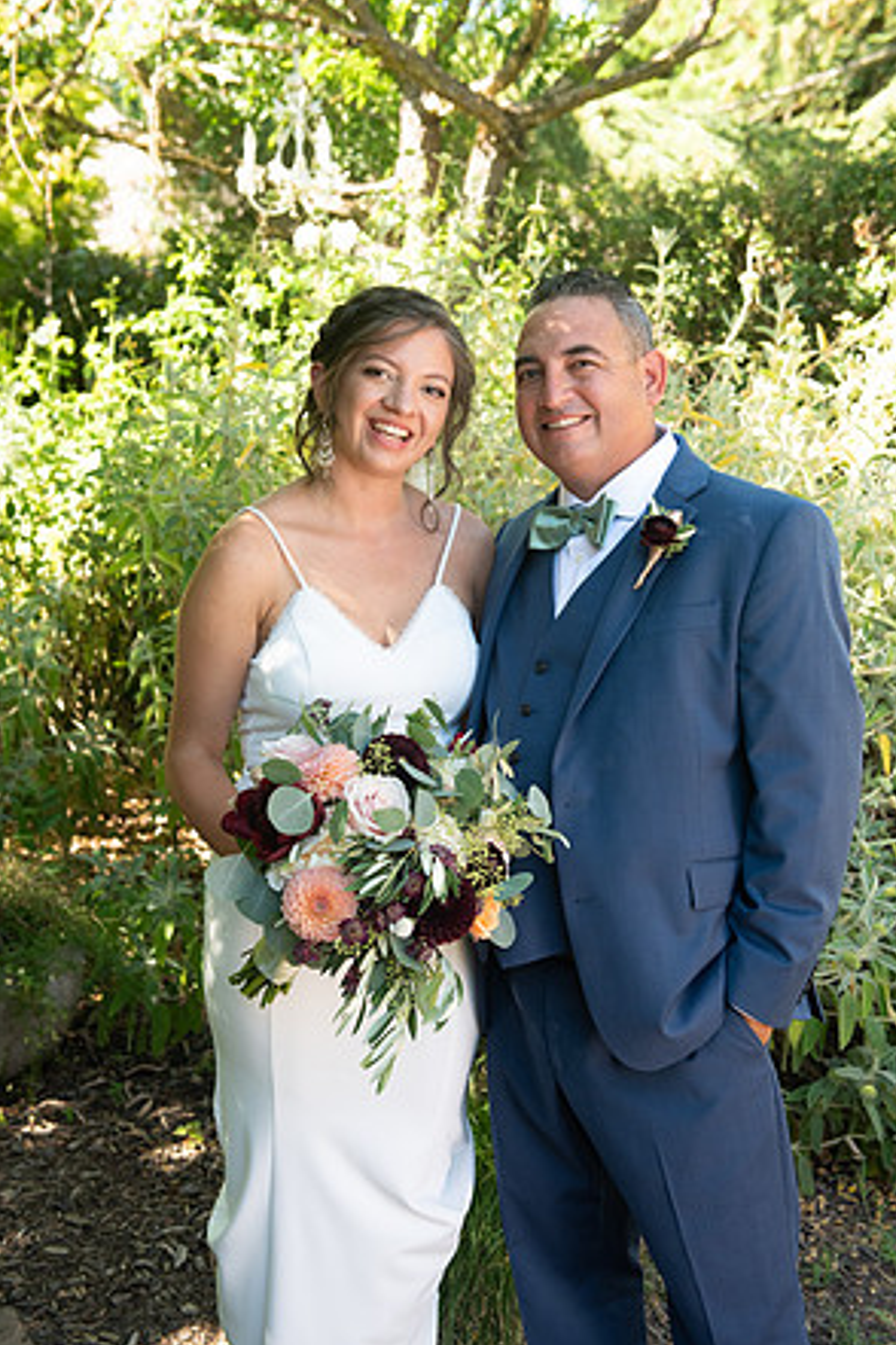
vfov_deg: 40.3
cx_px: 451
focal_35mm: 49
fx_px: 1829
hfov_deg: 27.5
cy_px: 671
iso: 640
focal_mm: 48
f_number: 4.5
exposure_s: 1/200
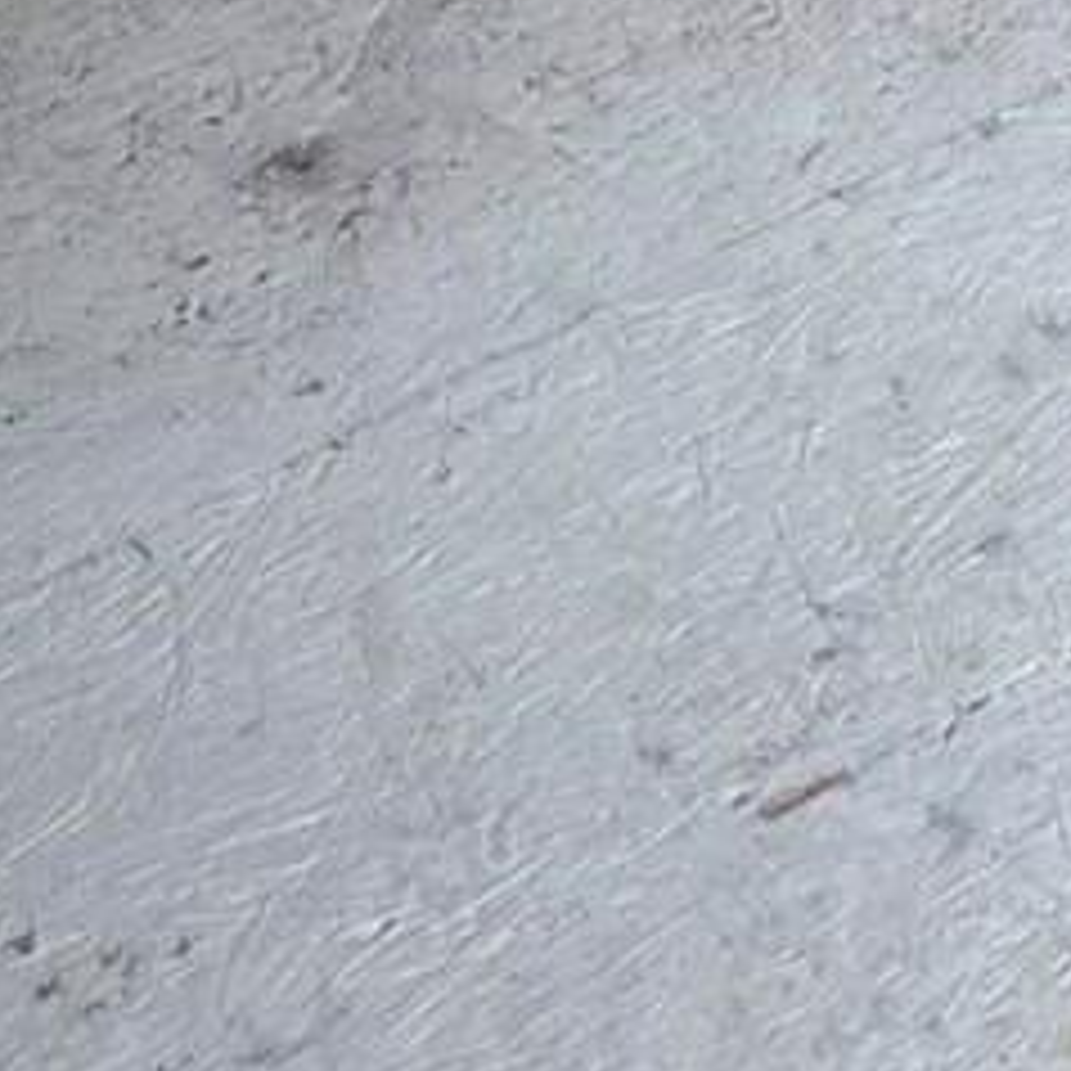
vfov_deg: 7.2
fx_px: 6896
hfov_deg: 8.5
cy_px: -2808
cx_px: 1994
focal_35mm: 197
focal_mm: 5.4
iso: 200
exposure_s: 1/120
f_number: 1.8
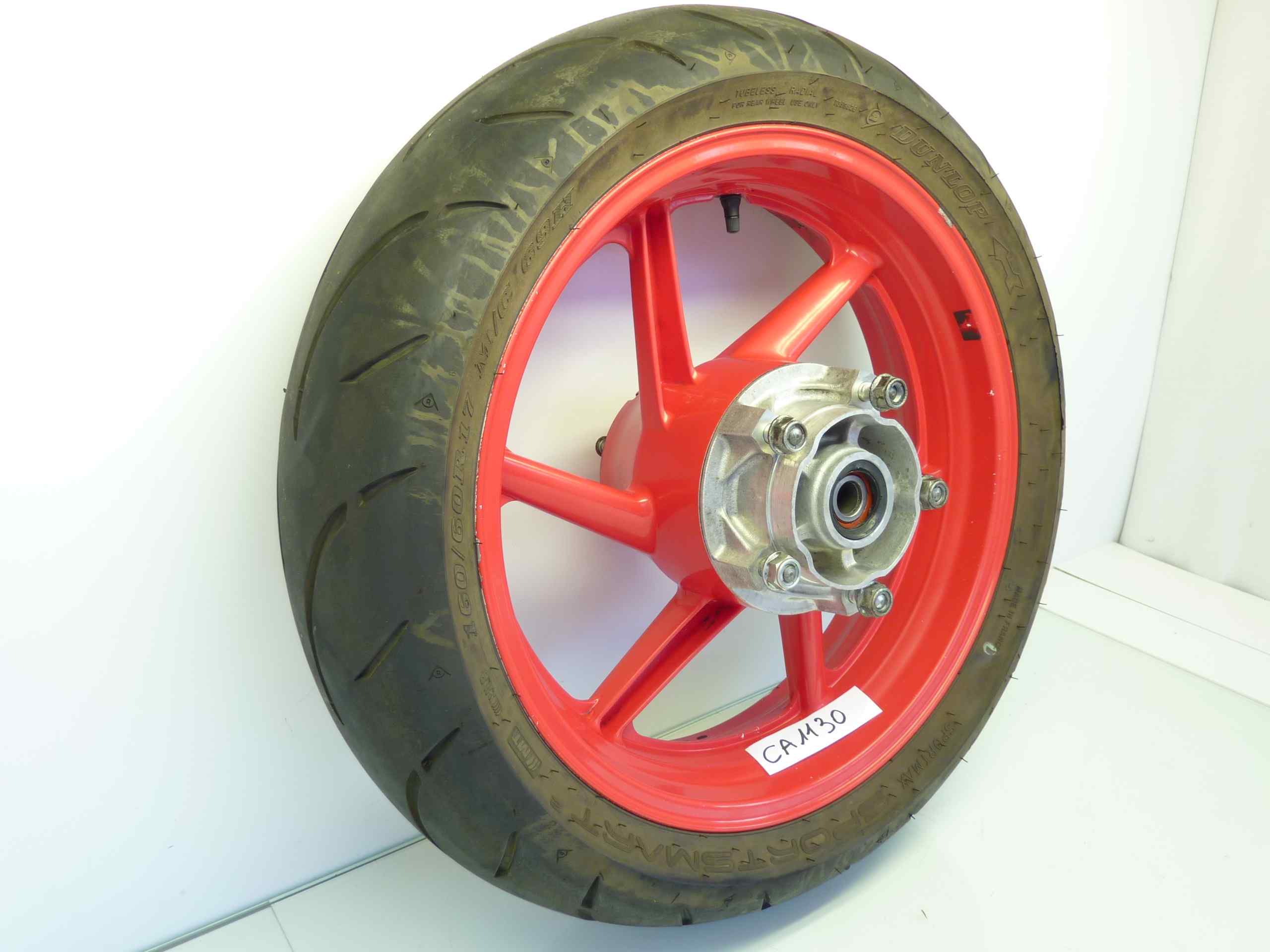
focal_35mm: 27
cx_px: 635
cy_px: 476
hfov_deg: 65.3
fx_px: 991
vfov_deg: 51.4
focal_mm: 4.1
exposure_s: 1/15
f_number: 3.3
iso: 80
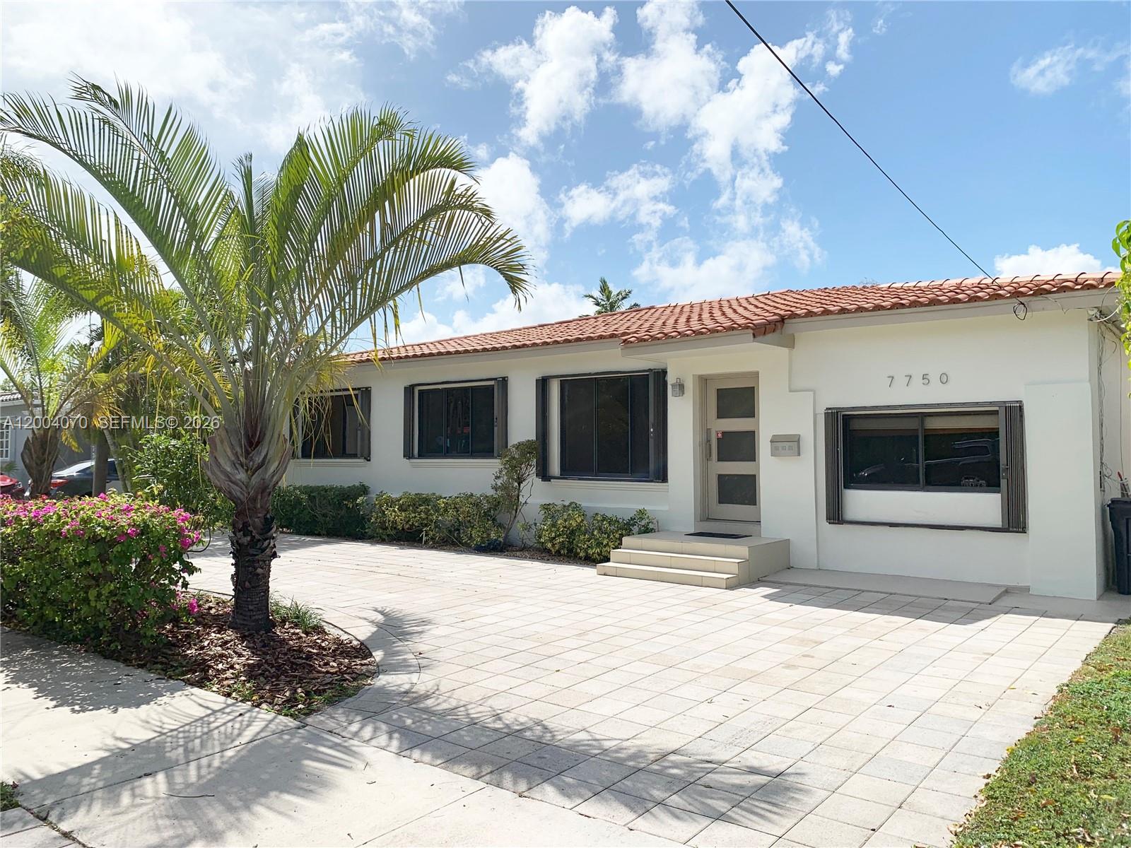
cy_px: 424
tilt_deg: +2.8
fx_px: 849
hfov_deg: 67.3
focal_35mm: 26
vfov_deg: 53.1
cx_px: 566
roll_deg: +0.4
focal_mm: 4.25
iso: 25
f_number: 1.8
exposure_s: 1/4464
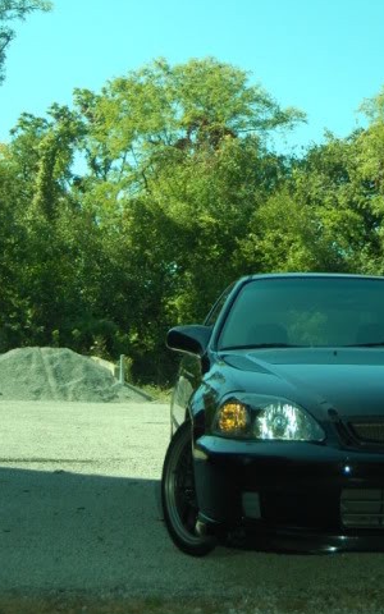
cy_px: 117
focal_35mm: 61
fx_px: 1021
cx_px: 299
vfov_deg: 32.5
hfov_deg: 21.1
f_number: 4
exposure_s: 1/250
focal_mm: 24
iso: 400
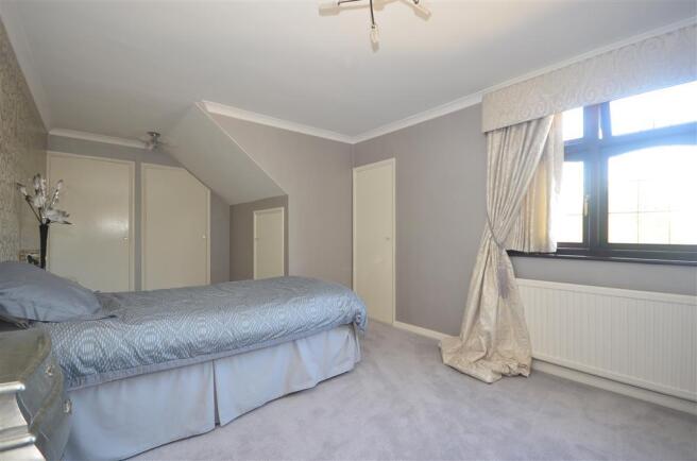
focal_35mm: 15
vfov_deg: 77.0
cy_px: 230
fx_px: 290
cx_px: 348
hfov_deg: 100.5
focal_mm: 10
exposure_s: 1/8
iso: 200
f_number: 6.3
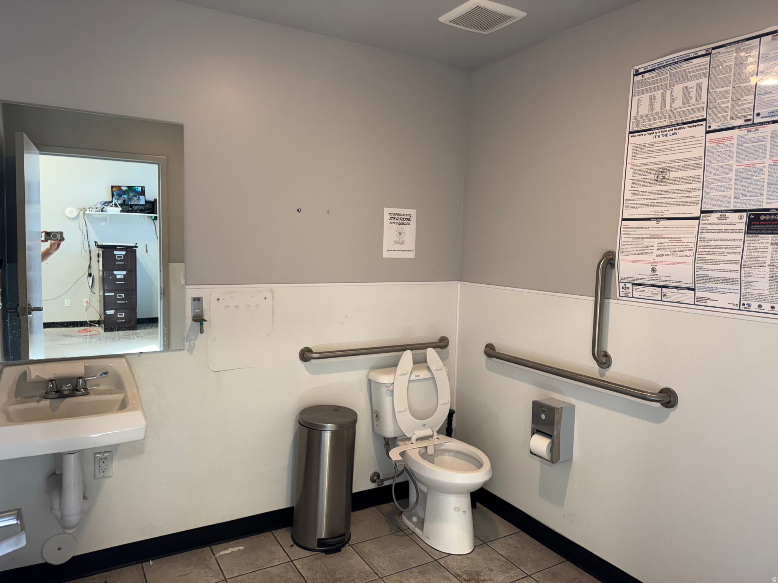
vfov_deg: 56.8
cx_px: 389
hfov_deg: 71.6
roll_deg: -1.5
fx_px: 539
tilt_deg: -5.5
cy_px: 292
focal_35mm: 24
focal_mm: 6.76
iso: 160
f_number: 1.78
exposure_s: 1/120
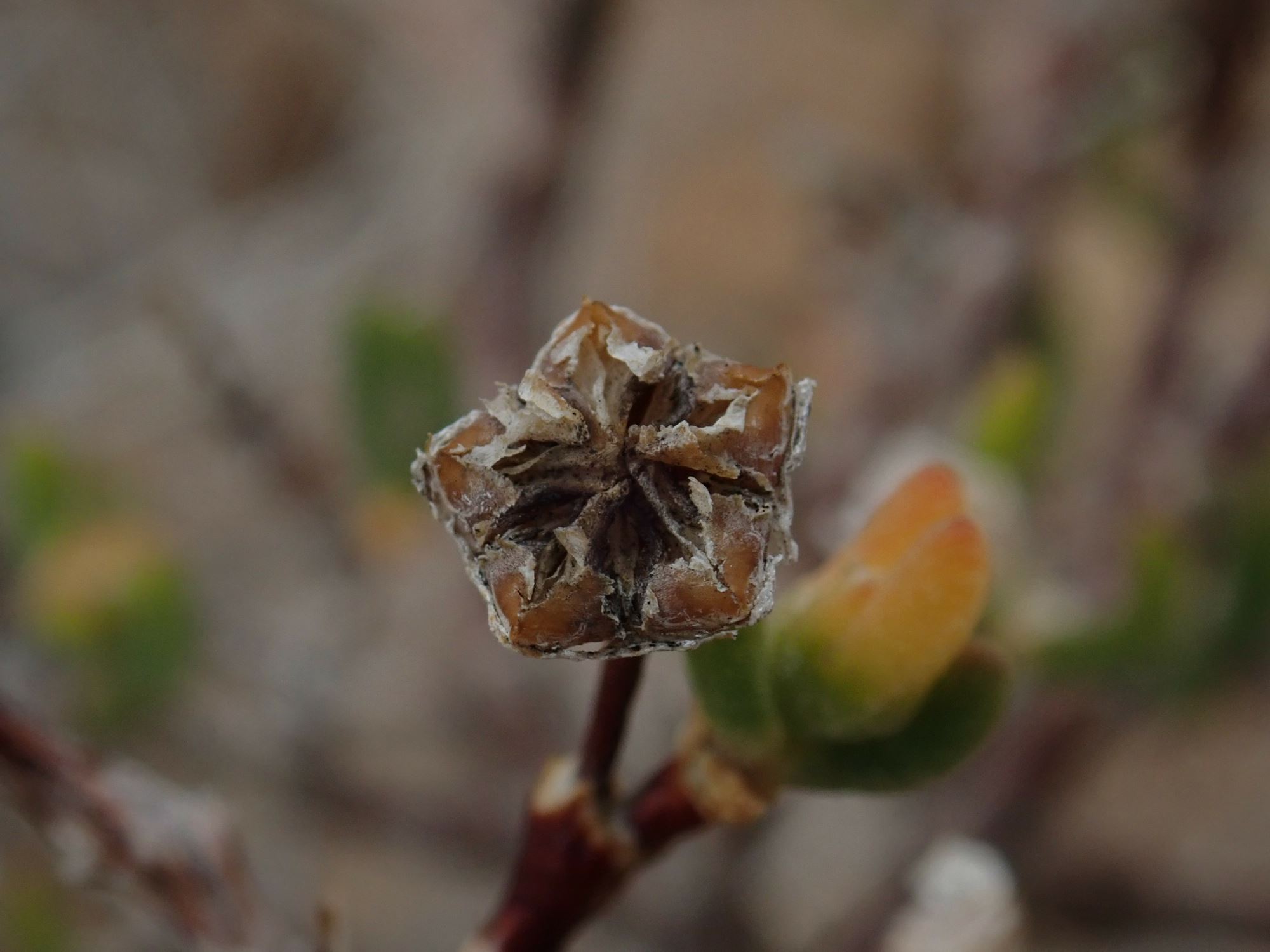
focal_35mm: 100
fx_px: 3669
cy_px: 476
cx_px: 635
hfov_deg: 19.6
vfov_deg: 14.8
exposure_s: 1/400
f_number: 6.3
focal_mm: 18
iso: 250
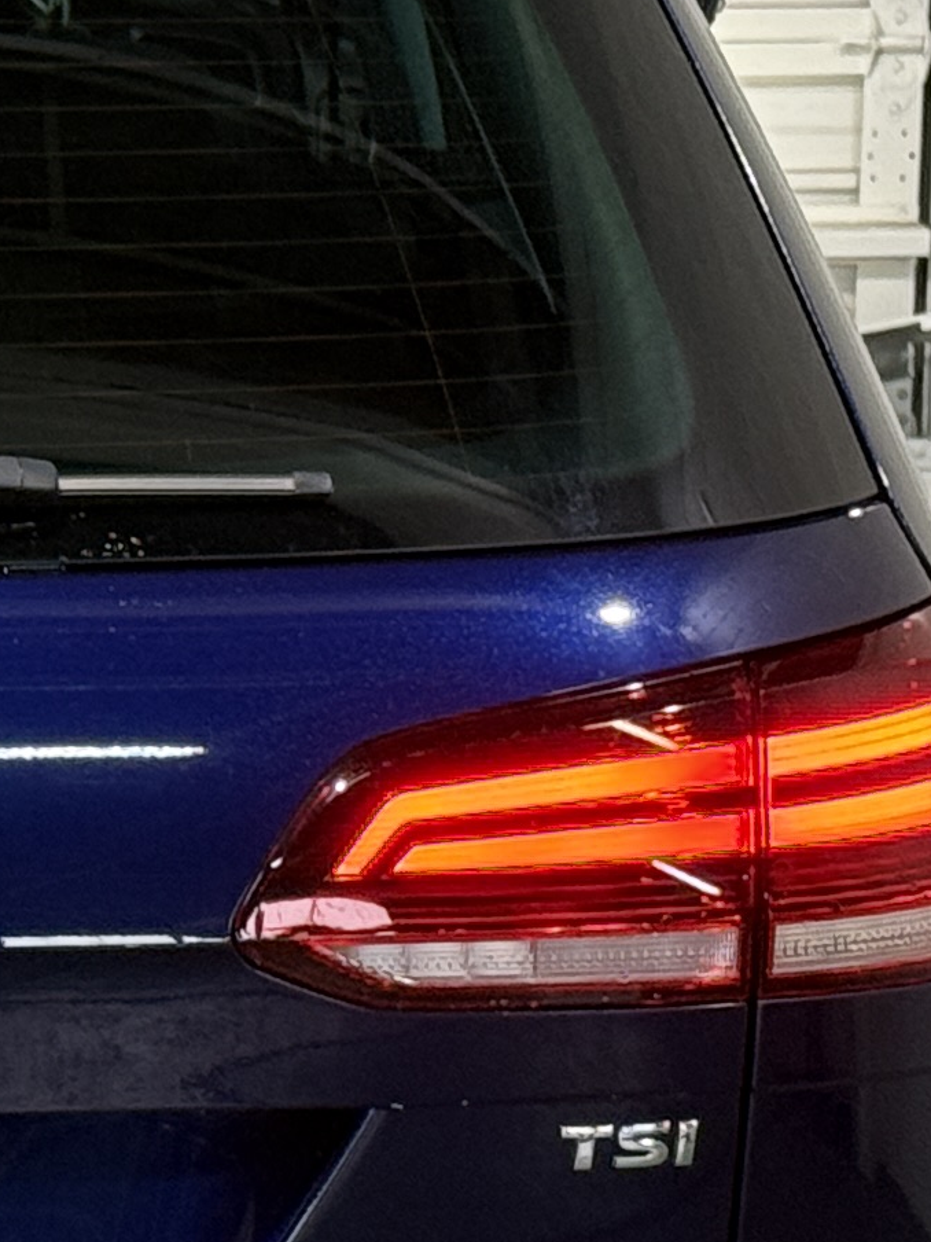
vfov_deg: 9.2
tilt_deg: -11.2
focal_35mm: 214
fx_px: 7674
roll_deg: +0.1
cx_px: -568
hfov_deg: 6.8
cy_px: 768
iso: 125
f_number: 1.78
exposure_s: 1/60
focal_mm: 6.76
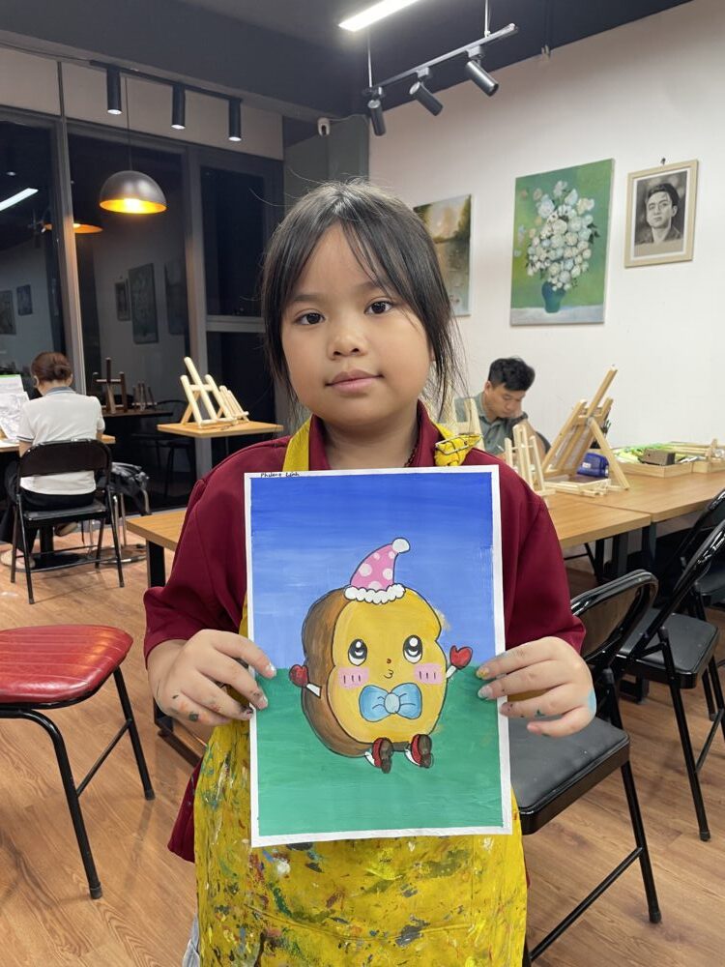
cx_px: 362
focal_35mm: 26
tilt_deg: -9.0
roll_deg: +1.0
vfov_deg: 67.3
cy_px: 484
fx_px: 726
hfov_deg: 53.1
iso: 64
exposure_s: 1/50
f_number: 1.6
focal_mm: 4.2
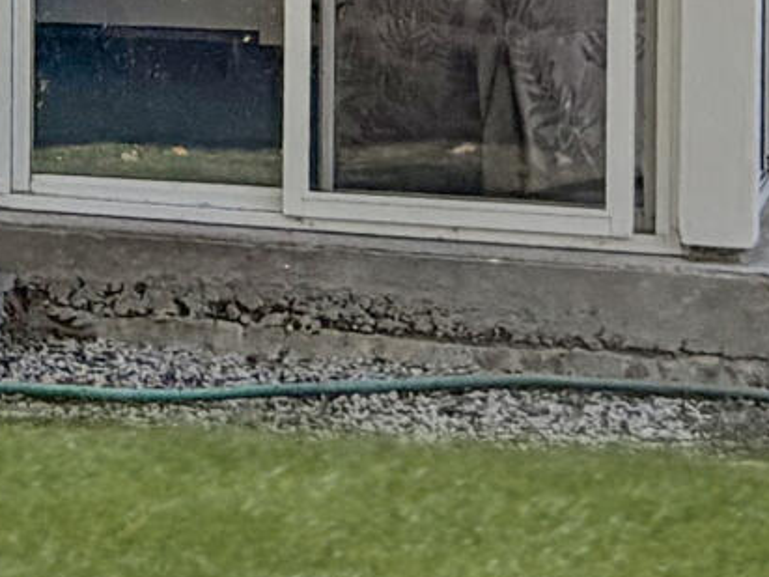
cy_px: -58
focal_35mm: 102
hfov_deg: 19.2
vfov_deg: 14.2
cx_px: 218
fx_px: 2266
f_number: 2.2
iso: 40
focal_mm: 2.22
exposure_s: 1/506
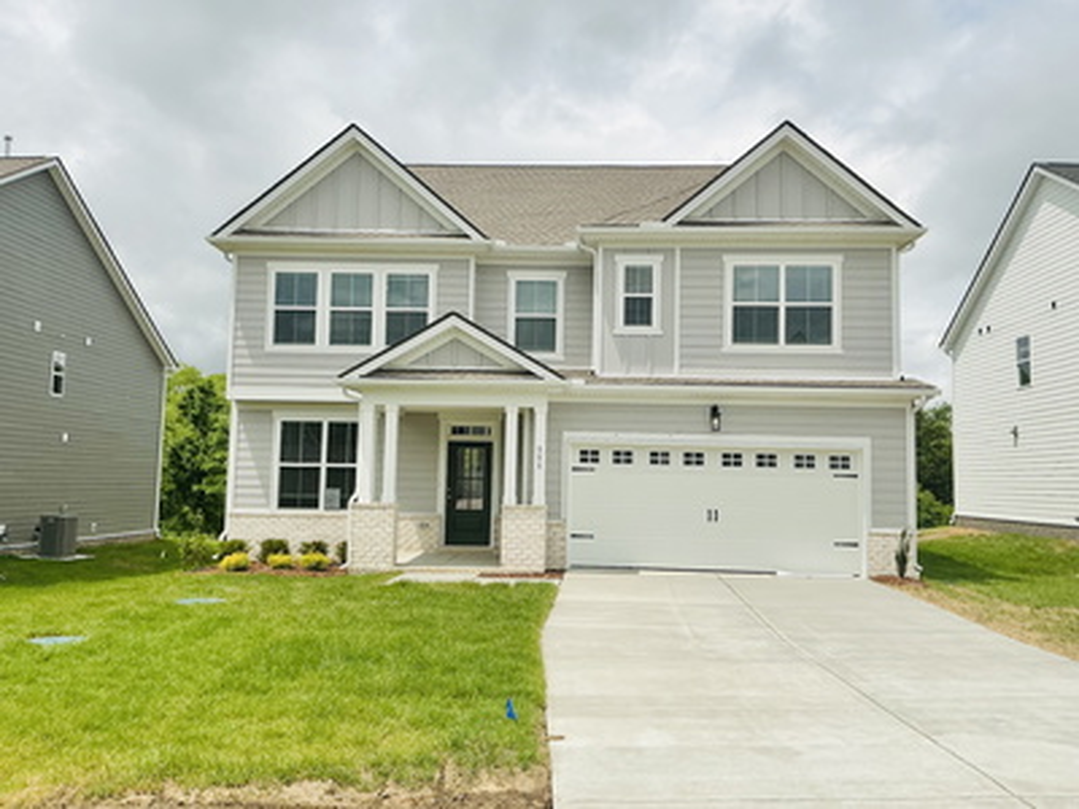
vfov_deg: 48.2
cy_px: 404
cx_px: 540
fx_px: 904
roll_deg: -0.8
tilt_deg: +4.4
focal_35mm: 29
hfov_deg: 61.7
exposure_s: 1/3788
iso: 25
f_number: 1.8
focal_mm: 3
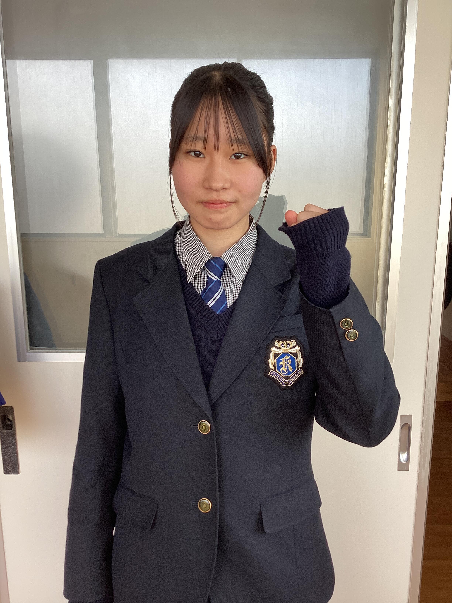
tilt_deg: -13.0
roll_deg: -0.6
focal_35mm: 31
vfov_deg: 58.4
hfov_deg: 45.4
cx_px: 226
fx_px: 540
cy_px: 302
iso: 50
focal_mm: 3.3
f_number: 2.4
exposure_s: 1/60
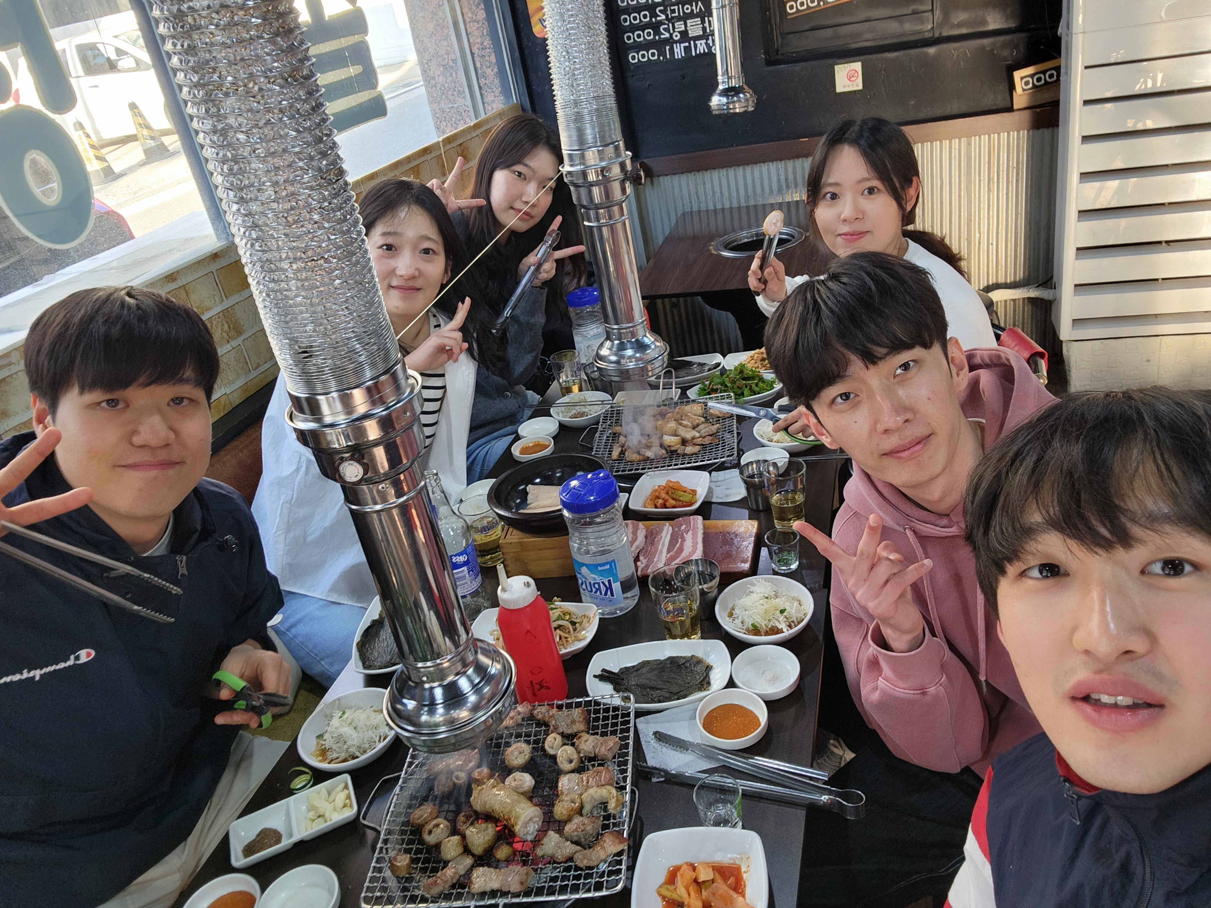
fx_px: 875
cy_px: 454
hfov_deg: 69.4
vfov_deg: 54.9
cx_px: 606
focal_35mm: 25
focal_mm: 3.3
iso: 250
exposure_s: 1/60
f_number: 2.2
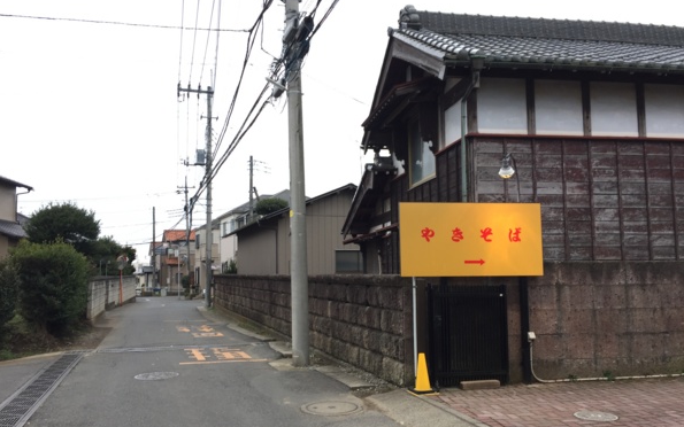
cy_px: 225
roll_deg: +0.7
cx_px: 340
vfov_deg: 40.6
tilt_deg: +3.0
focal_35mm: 31
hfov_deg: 61.2
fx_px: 578
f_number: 2.2
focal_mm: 4.15
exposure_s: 1/60
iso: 32
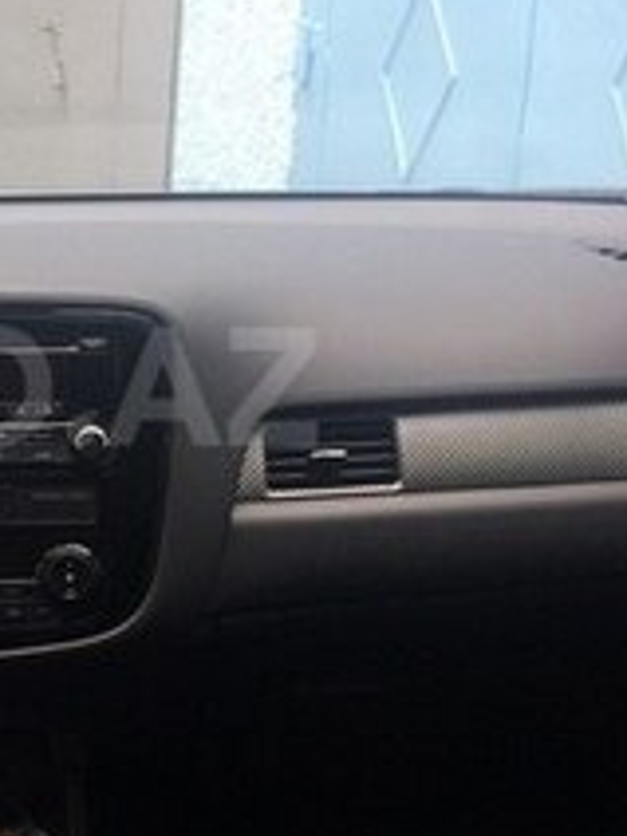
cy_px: 386
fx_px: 1642
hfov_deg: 20.5
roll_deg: -0.7
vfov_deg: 28.6
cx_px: -87
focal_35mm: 68
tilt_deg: -16.6
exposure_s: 1/100
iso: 32
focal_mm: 4.15
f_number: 2.2
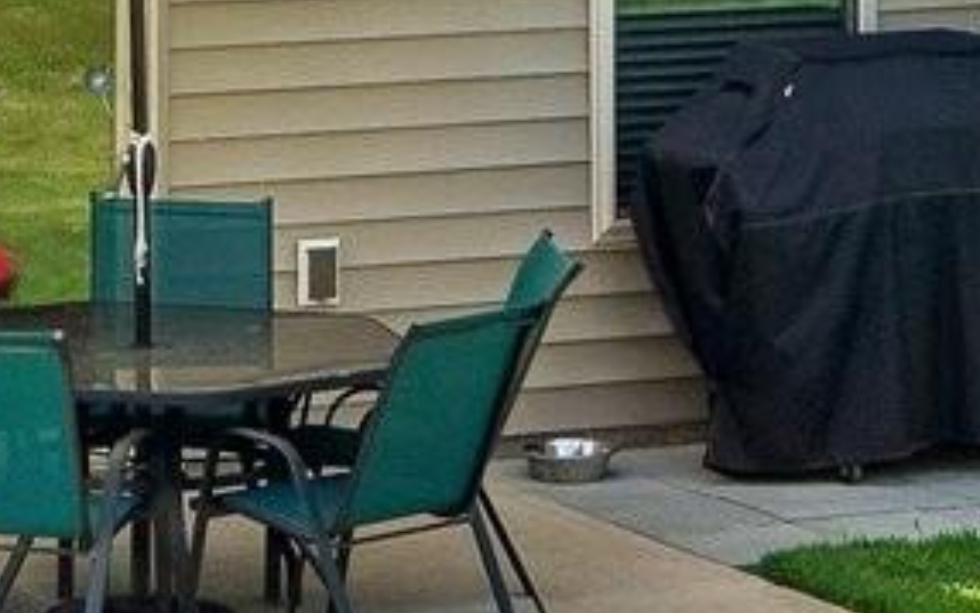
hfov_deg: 9.6
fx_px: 5851
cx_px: 226
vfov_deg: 5.8
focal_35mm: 219
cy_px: -800
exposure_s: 1/90
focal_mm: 20
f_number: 8
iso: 100
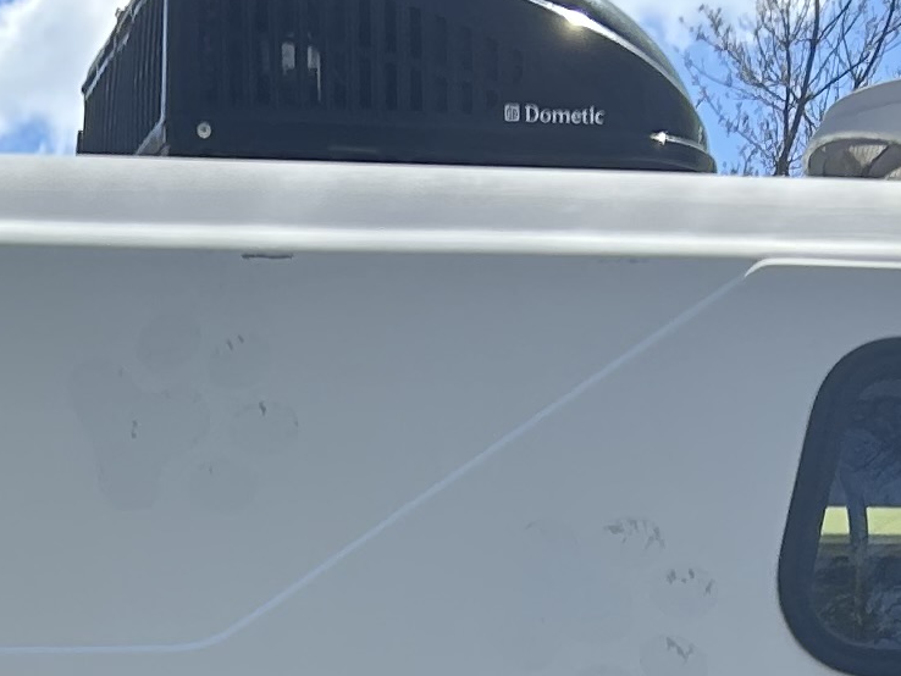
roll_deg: -1.0
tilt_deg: +0.2
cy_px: 1271
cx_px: -44
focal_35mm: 142
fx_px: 3697
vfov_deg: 9.8
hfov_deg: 13.7
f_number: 1.5
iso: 50
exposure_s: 1/1553
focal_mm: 5.7
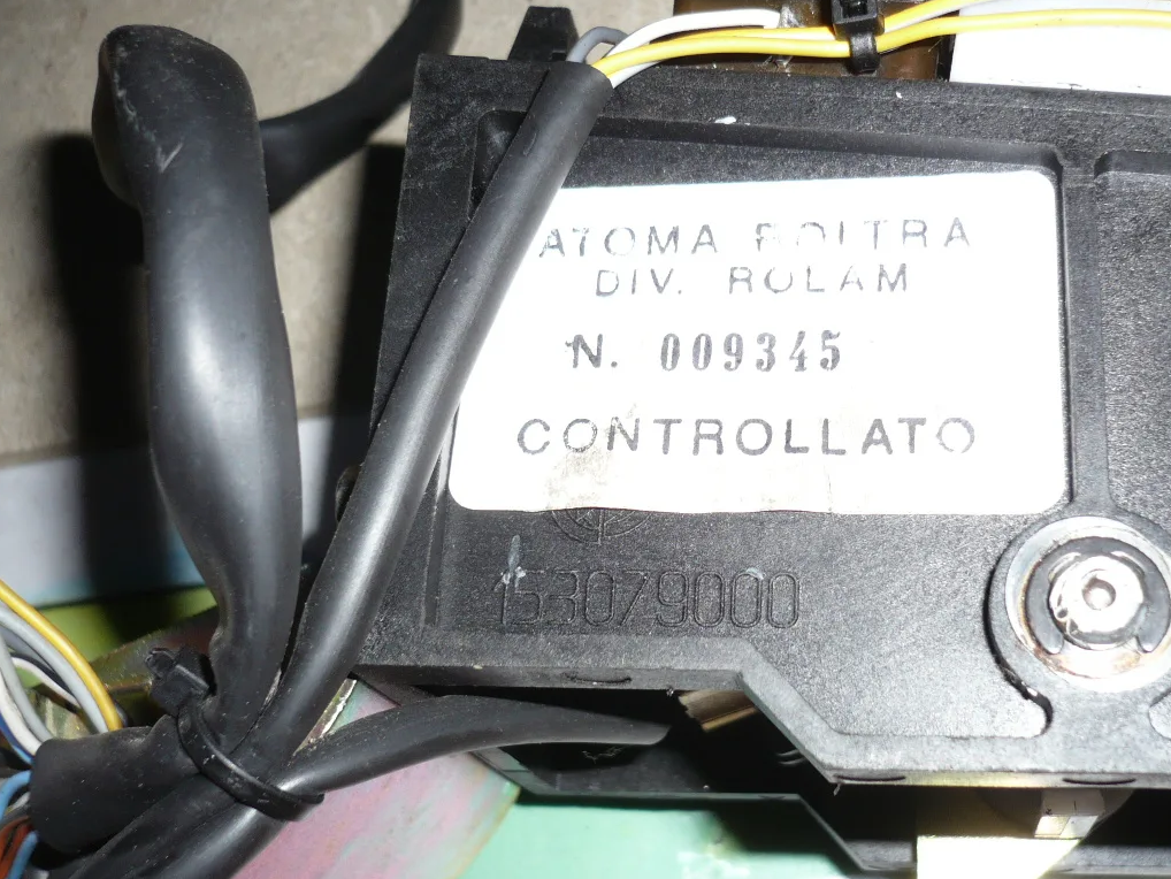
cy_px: 483
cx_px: 707
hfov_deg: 42.7
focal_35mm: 44
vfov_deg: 32.9
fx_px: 1489
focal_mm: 5.8
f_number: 2.8
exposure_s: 1/30
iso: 100
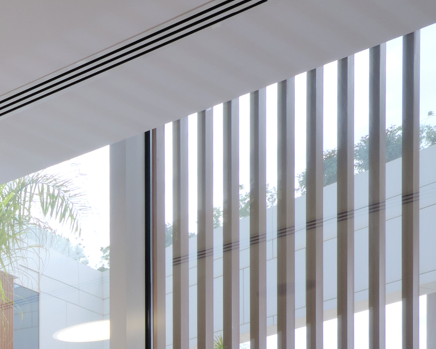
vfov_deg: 17.7
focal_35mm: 70
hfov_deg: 16.7
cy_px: 623
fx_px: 903
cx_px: -521
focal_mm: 10.8
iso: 160
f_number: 8
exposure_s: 1/15
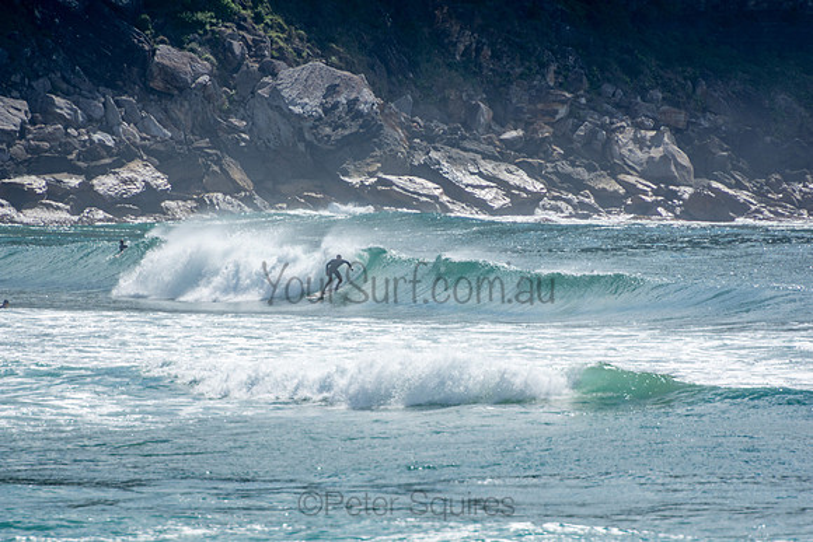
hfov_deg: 3.4
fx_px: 13553
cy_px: 271
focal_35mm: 600
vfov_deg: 2.3
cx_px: 406
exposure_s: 1/1250
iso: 180
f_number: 5.6
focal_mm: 400
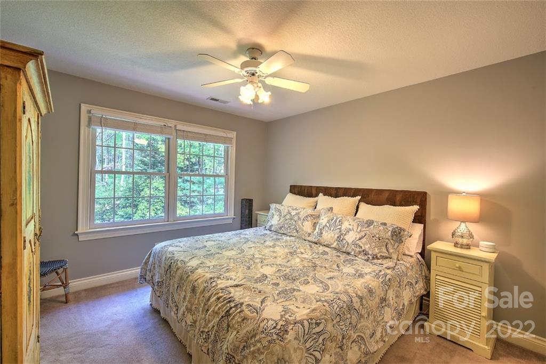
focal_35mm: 15
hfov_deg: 100.4
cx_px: 273
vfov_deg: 77.3
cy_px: 182
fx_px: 228
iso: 400
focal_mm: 15
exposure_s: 1/10
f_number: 11
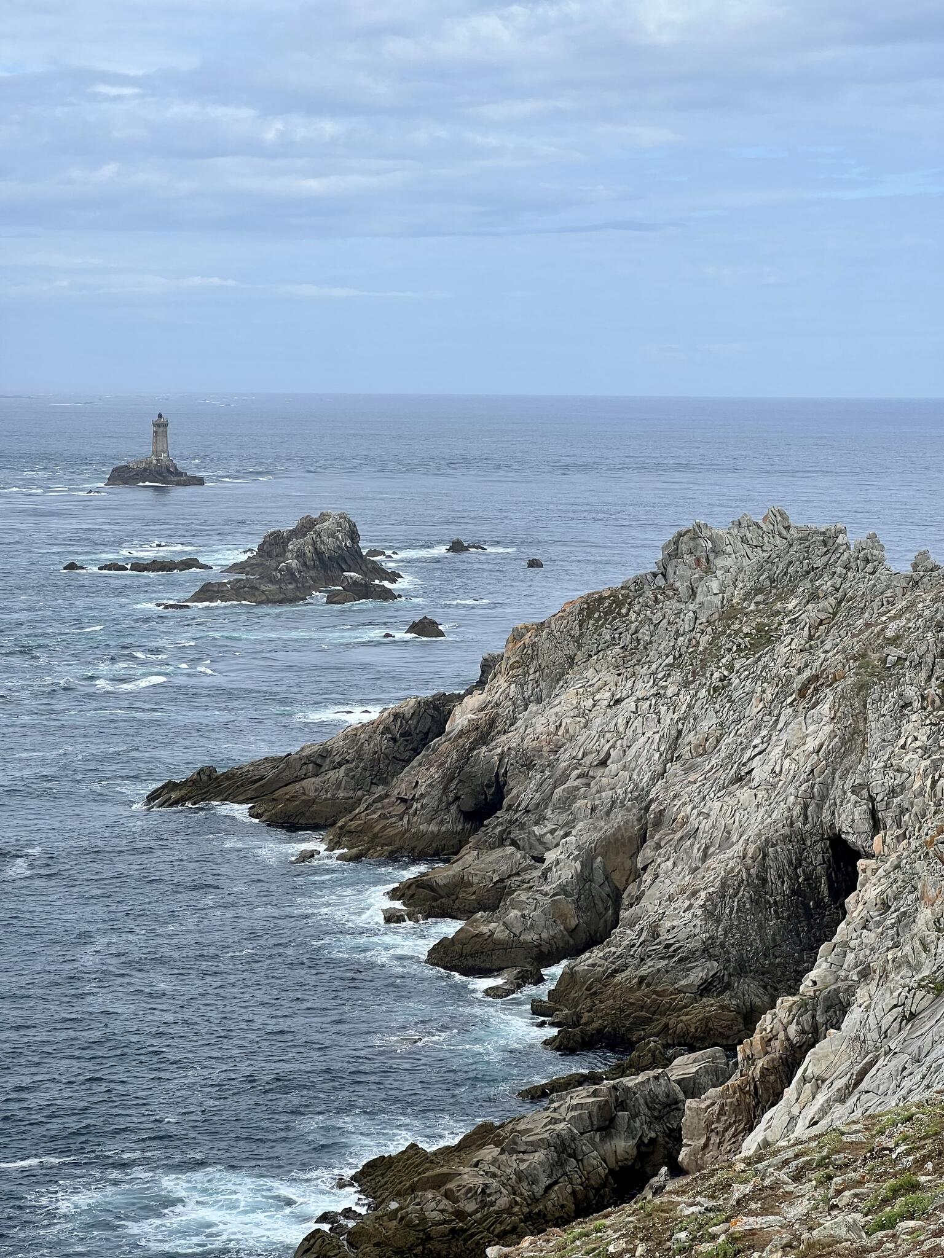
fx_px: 2800
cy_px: 629
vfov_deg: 25.3
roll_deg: -0.3
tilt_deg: -4.4
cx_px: 472
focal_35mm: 77
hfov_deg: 19.1
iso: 32
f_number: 2.8
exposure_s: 1/769
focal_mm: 9
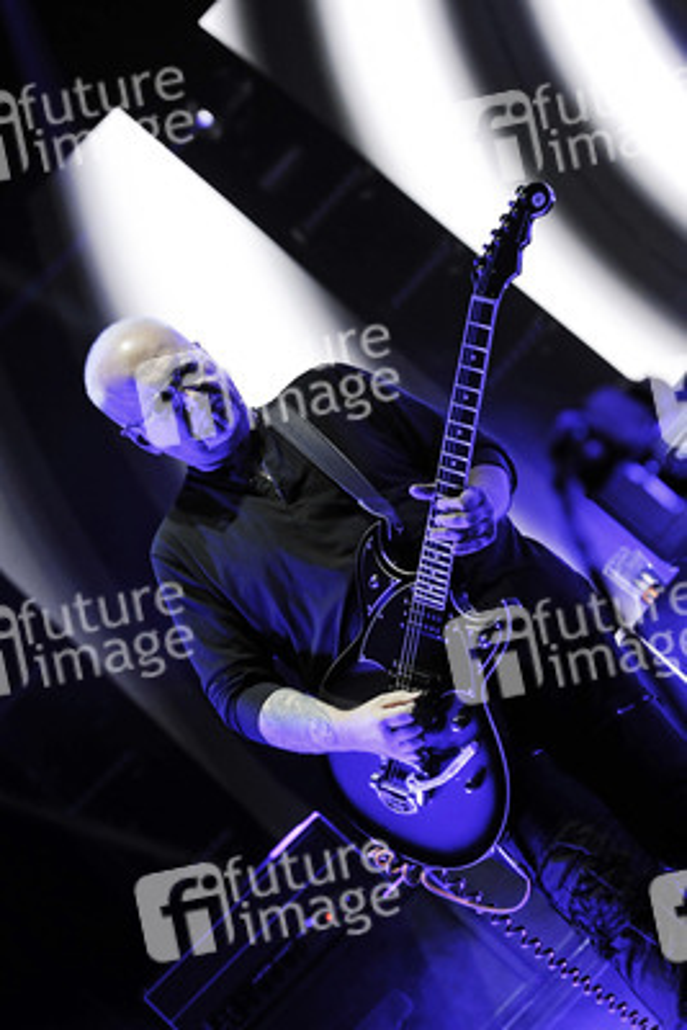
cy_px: 515
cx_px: 344
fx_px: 2002
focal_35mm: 70
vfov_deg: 28.8
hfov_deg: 19.5
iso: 1800
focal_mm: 70
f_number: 3.2
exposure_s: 1/320
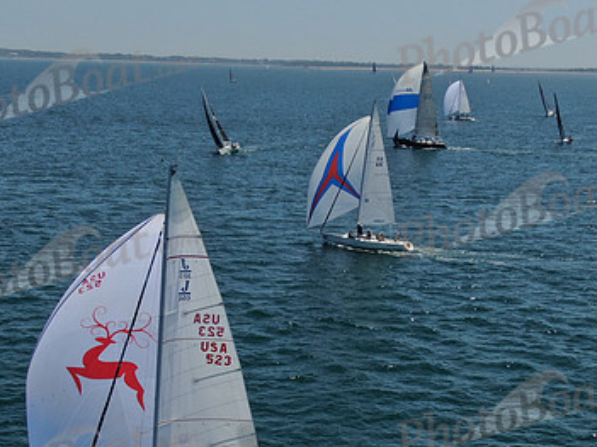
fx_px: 1224
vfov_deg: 20.5
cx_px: 299
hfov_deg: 27.4
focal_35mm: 71
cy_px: 337
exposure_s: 1/1600
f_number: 3.6
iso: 100
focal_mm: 7.39
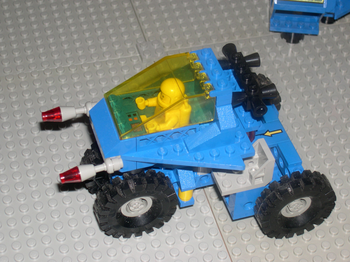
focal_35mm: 92
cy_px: 131
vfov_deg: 16.1
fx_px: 930
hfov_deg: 21.3
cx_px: 175
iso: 100
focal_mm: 19.5
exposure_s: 1/60
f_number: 4.5
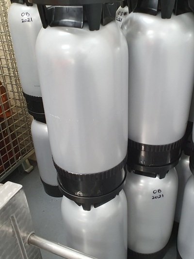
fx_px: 194
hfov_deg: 53.1
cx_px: 97
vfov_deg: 67.3
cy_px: 130
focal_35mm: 26
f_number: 2.4
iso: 200
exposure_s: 1/100
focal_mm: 4.32
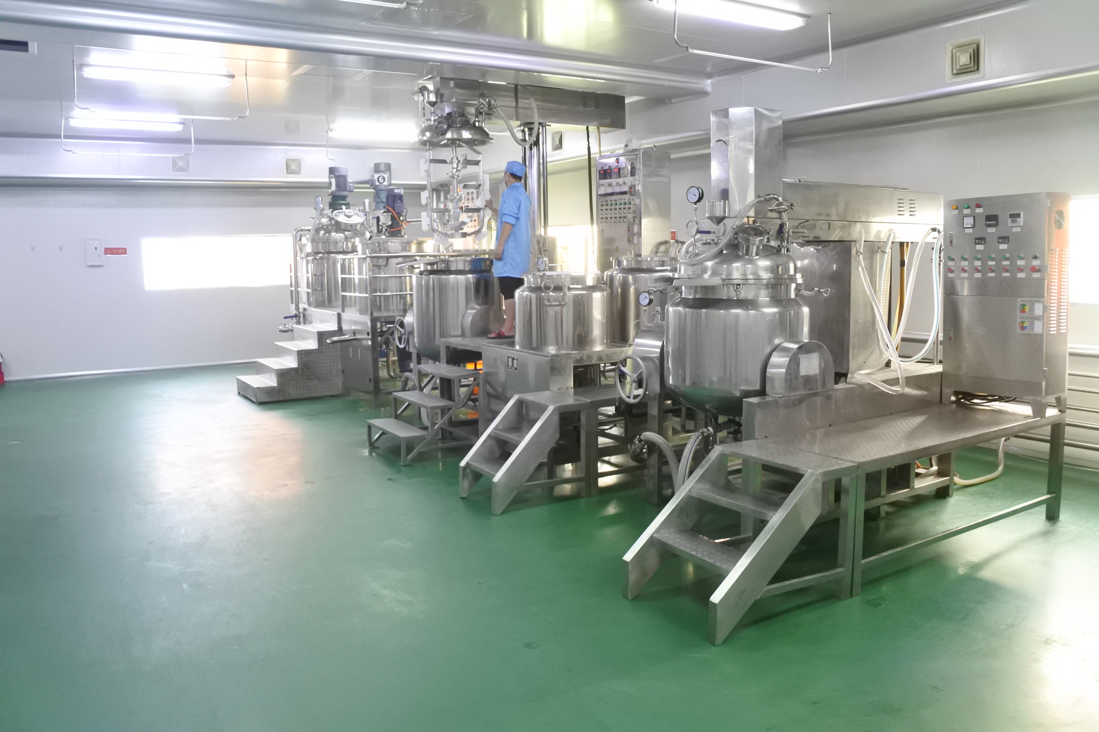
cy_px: 366
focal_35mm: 27
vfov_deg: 47.9
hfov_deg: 67.4
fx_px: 824
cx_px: 550
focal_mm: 10
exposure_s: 1/60
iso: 1800
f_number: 3.5
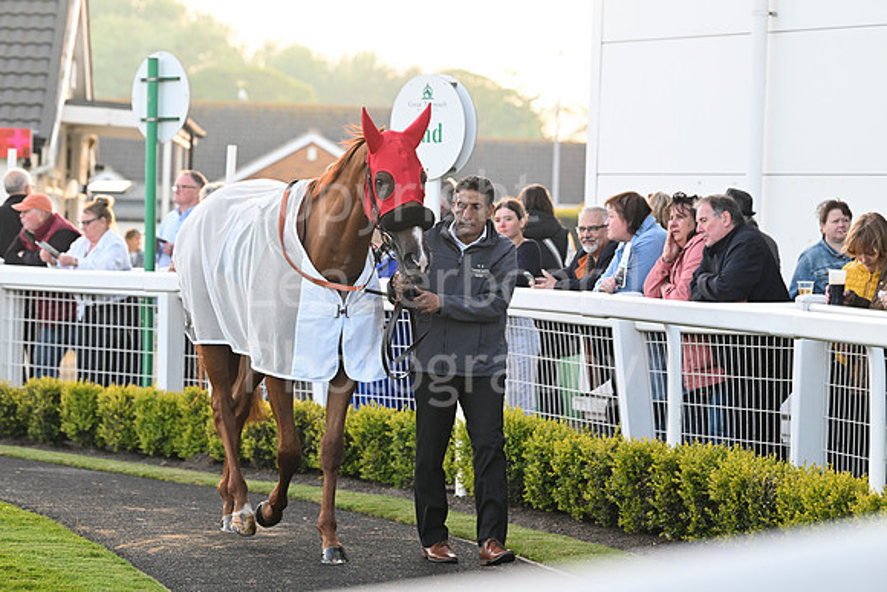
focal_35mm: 160
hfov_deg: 12.8
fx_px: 3943
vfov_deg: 8.6
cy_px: 296
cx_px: 444
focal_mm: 160
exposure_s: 1/400
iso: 1000
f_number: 5.6
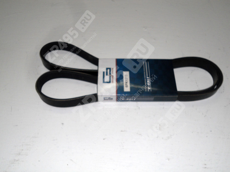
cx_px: 115
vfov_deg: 37.7
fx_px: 252
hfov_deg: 49.0
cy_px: 86
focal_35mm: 38
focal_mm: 6.9
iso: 100
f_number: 9.8
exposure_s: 1/60
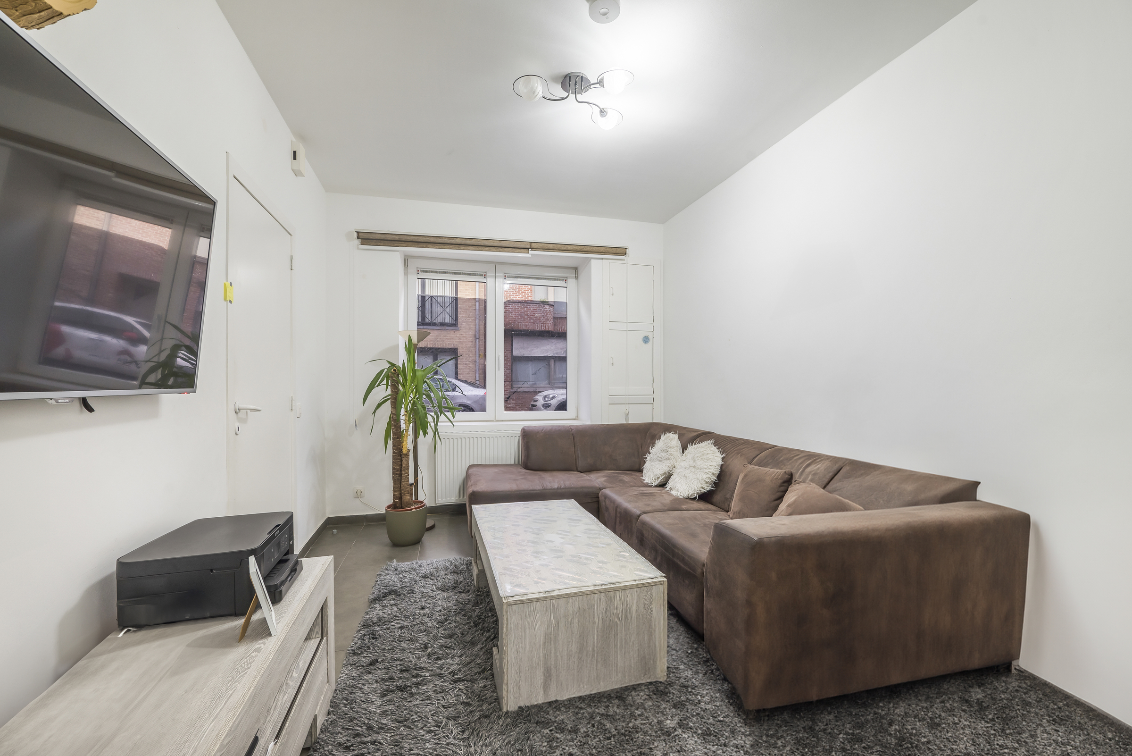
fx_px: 440
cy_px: 378
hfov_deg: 104.2
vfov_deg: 81.3
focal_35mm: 14
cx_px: 566
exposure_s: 1/25
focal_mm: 14
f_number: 8
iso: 250
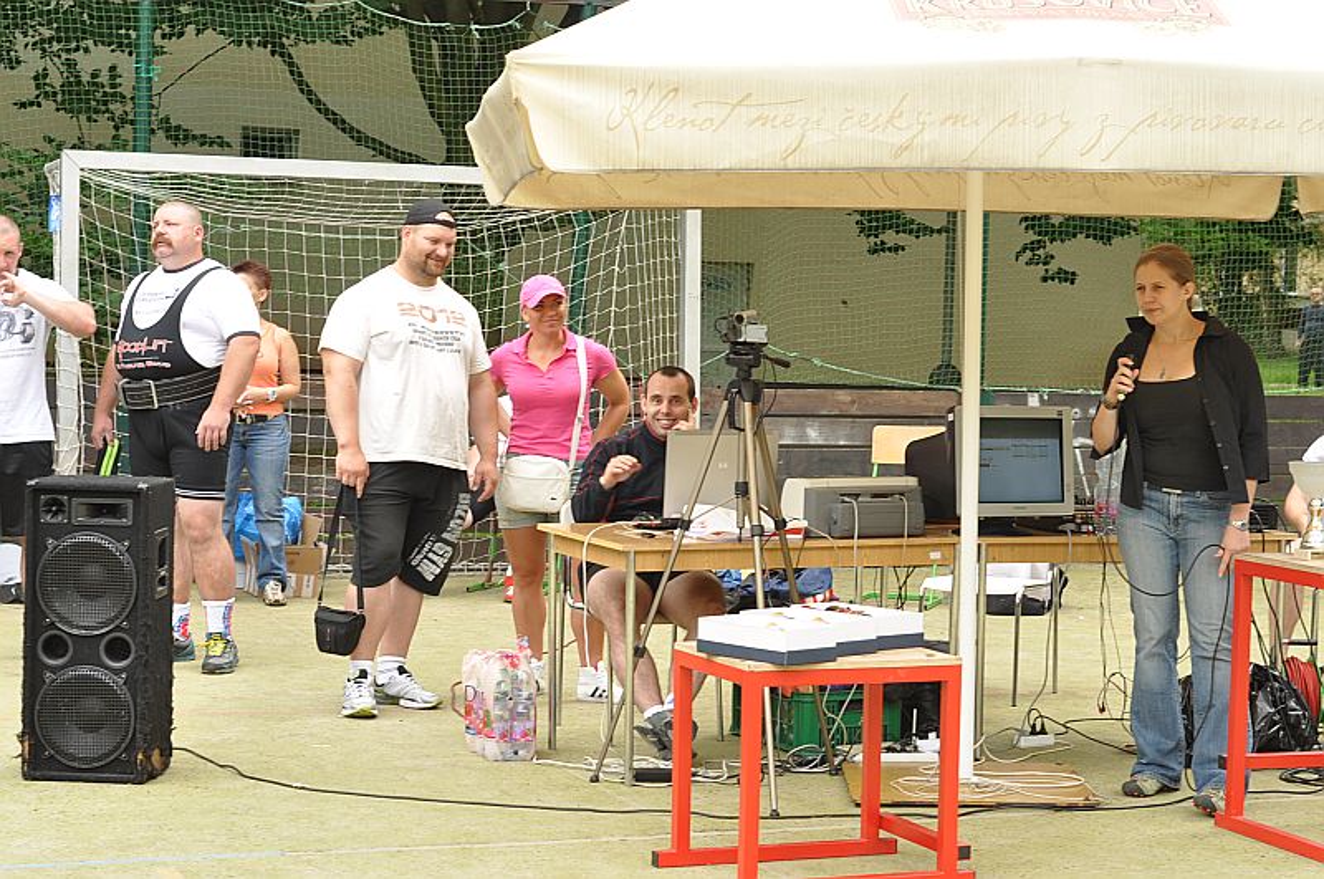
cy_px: 440
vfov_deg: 18.1
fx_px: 2754
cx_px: 662
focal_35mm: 75
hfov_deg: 27.0
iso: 250
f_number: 7.1
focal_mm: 50
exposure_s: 1/100
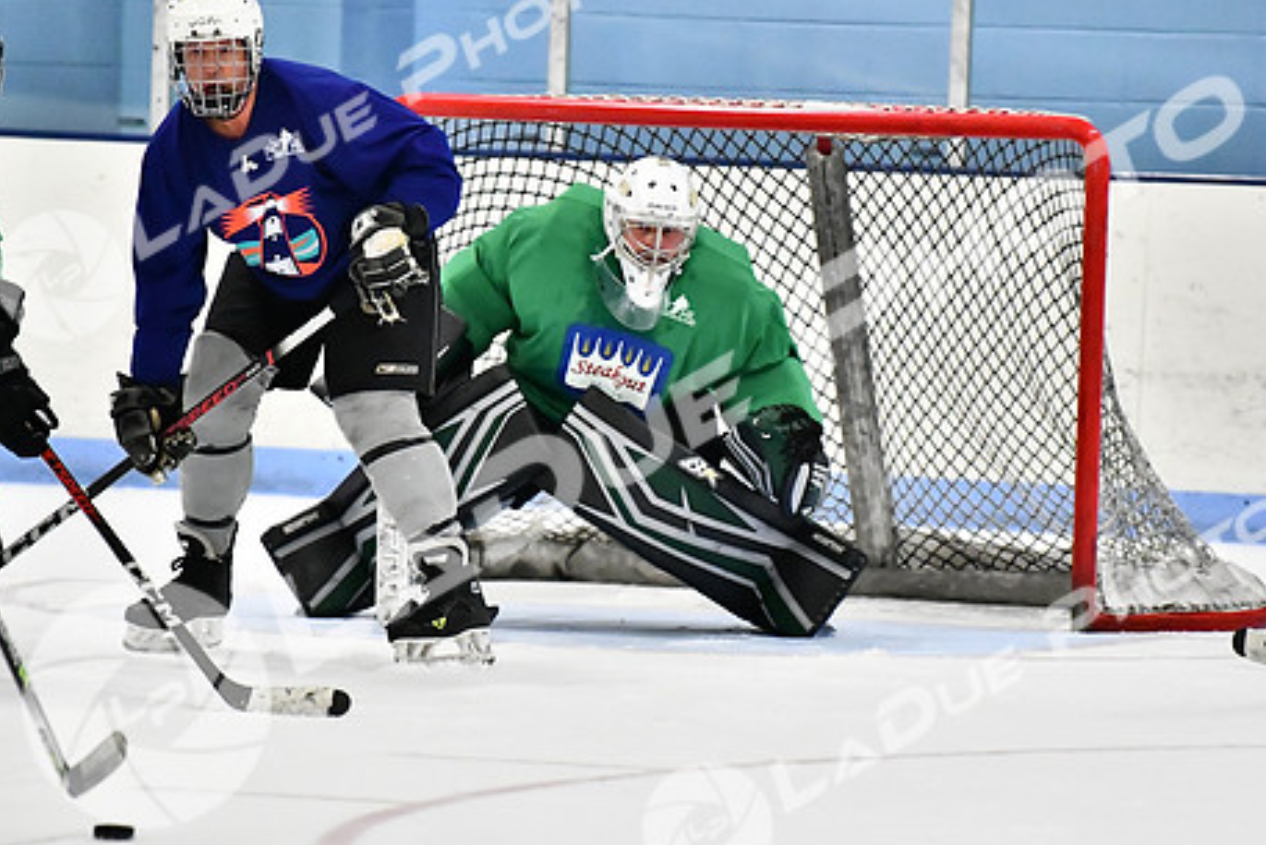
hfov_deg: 5.7
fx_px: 12734
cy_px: 420
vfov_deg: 3.8
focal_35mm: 362
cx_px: 637
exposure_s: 1/1600
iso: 8000
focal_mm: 190
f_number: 2.8
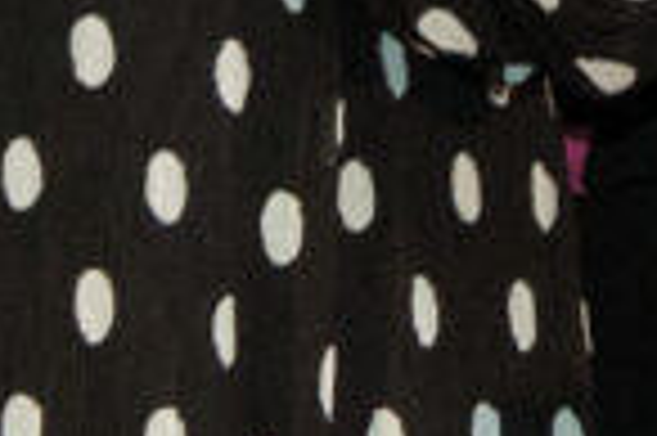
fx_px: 5742
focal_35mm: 315
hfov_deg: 6.5
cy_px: -780
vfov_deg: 4.2
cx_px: 1035
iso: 1250
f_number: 5.6
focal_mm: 45
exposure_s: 1/80
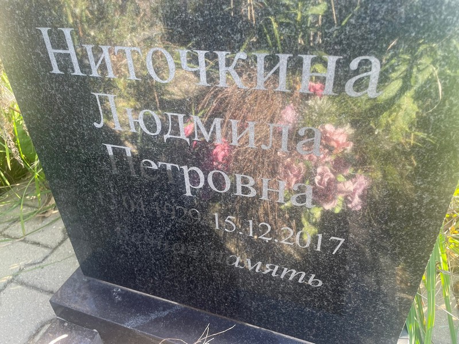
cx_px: 230
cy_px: 172
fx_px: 345
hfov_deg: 67.3
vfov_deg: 53.1
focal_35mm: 26
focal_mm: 4.2
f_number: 1.6
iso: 50
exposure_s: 1/121
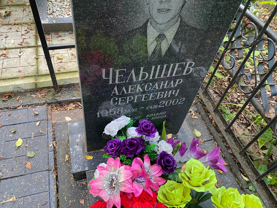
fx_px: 208
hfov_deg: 67.3
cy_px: 104
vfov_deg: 53.1
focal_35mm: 26
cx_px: 138
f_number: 1.8
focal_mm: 4.25
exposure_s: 1/60
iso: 200
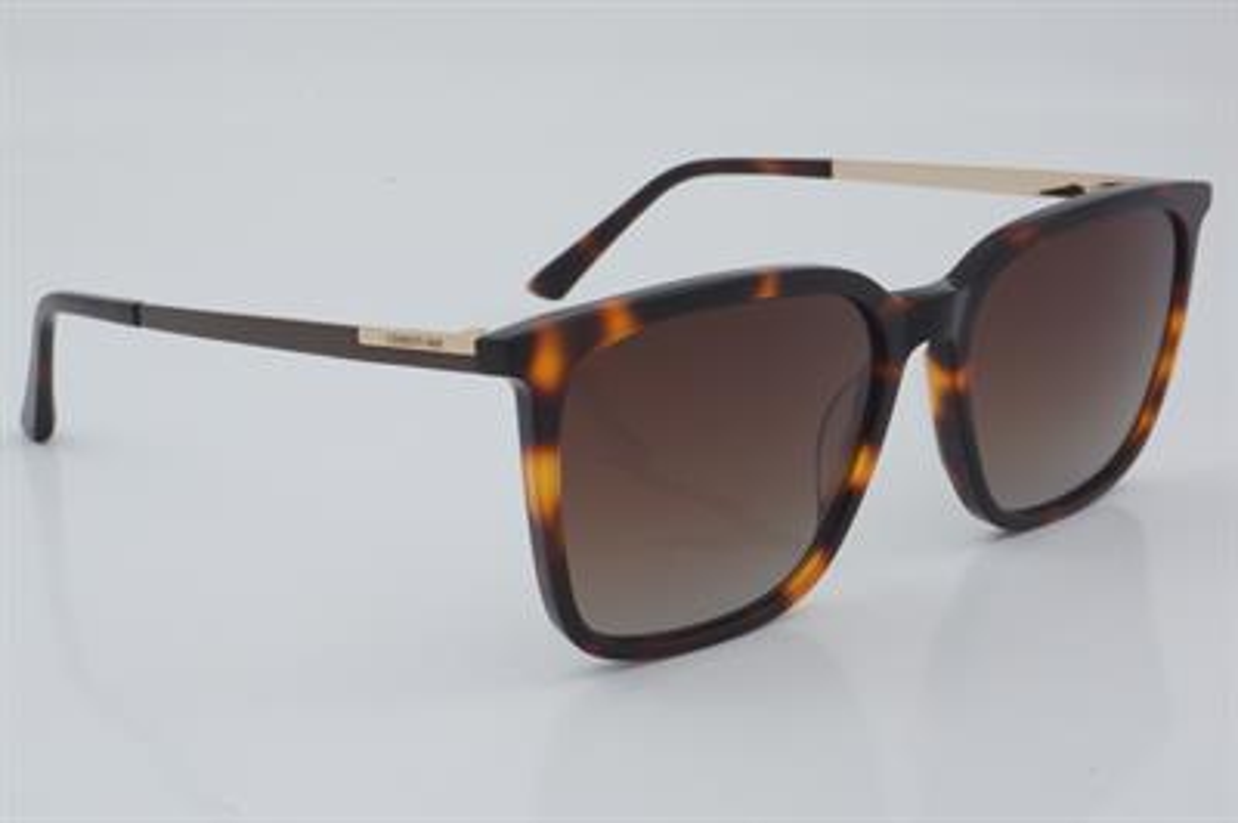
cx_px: 619
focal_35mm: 75
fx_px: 2577
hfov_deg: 27.0
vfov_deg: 18.2
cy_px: 412
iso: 100
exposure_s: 1/3
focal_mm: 50
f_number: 32
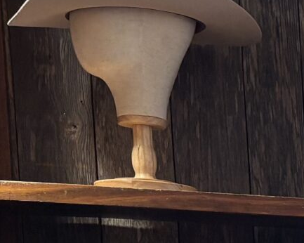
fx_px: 1349
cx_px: 875
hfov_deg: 10.0
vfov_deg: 9.2
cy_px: 593
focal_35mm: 150
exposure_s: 1/120
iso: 100
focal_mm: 5.96
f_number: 1.6
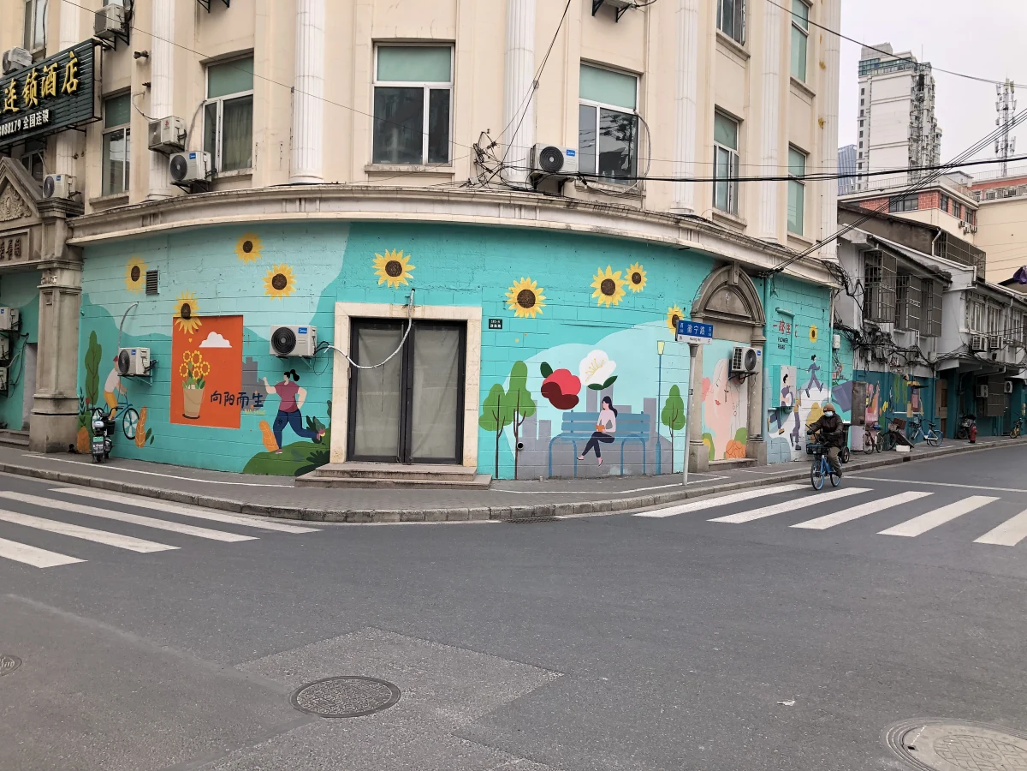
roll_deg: -1.6
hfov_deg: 63.4
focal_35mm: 28
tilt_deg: +1.6
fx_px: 831
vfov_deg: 49.7
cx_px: 514
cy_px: 386
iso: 20
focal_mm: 4
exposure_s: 1/521
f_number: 1.8
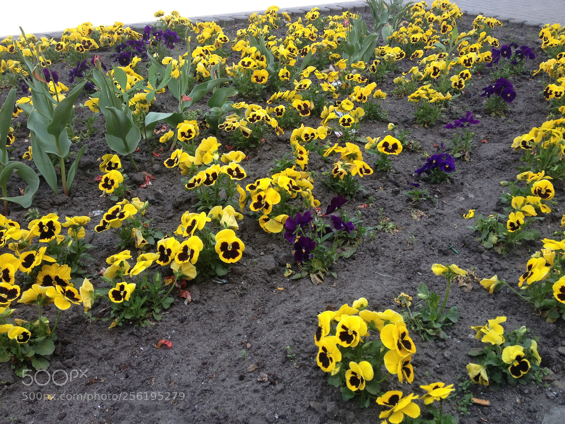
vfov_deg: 40.7
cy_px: 212
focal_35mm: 35
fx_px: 571
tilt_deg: -31.5
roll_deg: -1.9
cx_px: 282
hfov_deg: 52.6
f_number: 2.4
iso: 50
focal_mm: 4.28
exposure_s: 1/345
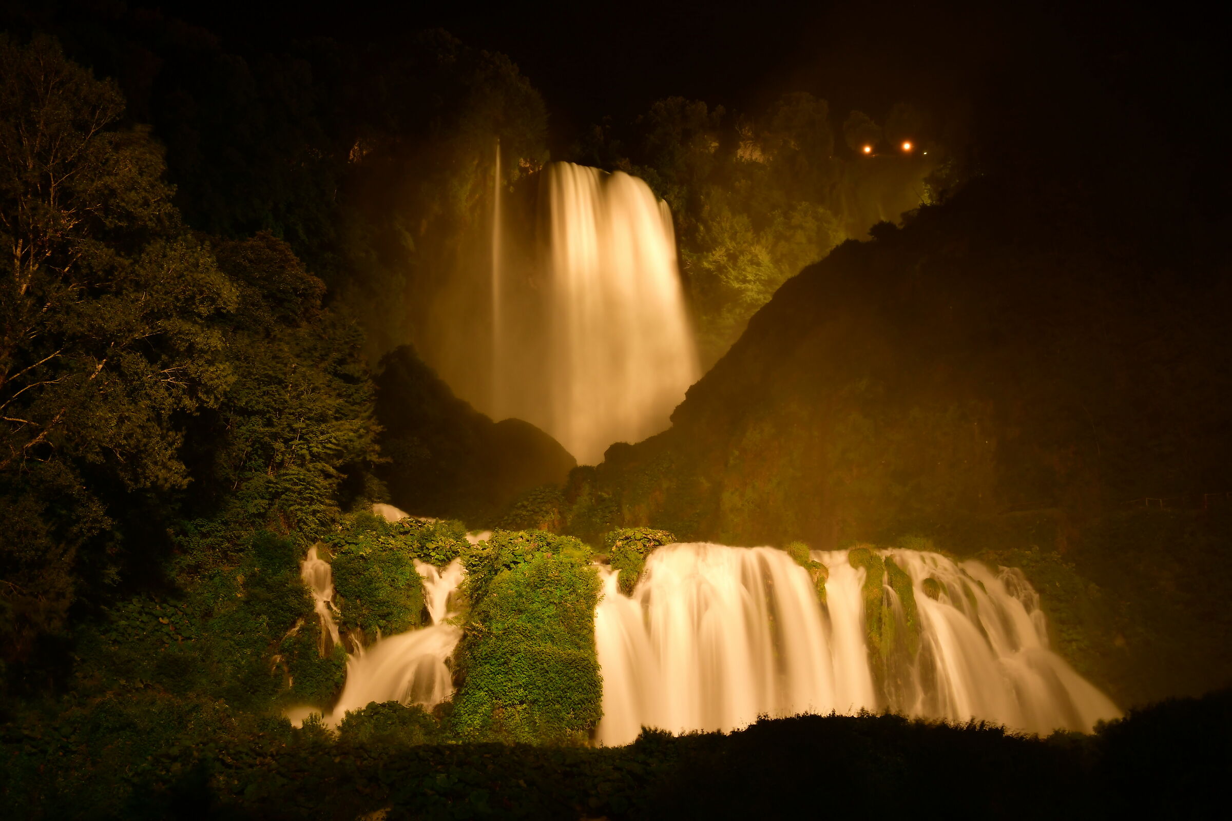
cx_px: 616
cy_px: 410
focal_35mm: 45
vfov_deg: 29.9
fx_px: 1540
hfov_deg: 43.6
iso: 100
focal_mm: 30
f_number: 7.1
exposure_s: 1.6
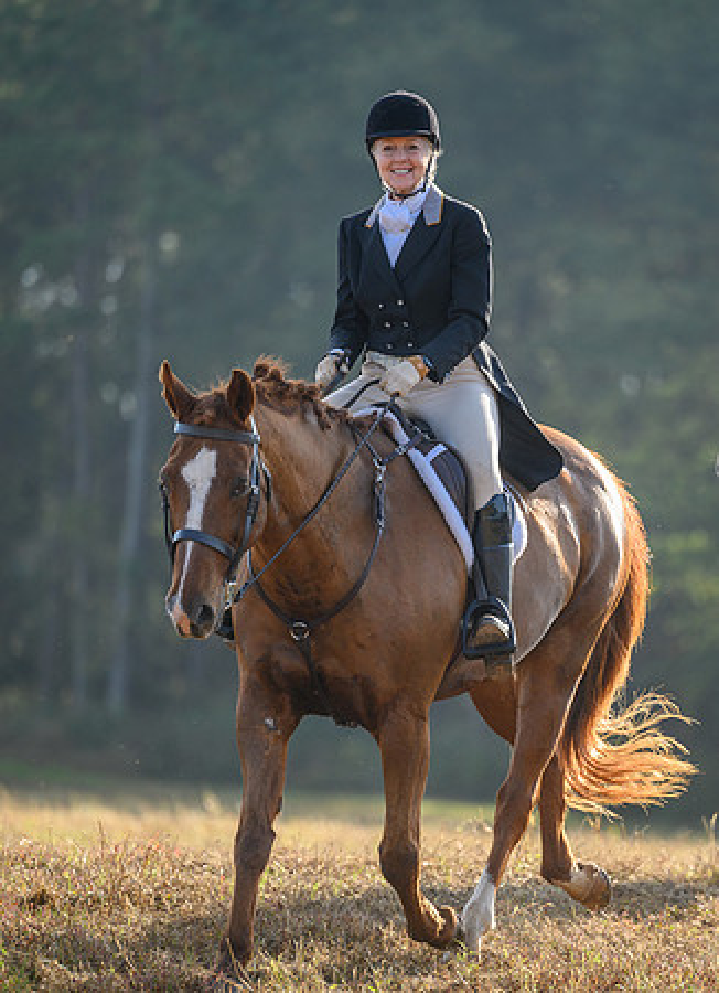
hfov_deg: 5.1
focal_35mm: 285
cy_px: 483
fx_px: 8068
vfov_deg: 7.0
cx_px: 483
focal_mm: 190
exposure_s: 1/2000
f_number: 2.8
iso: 320
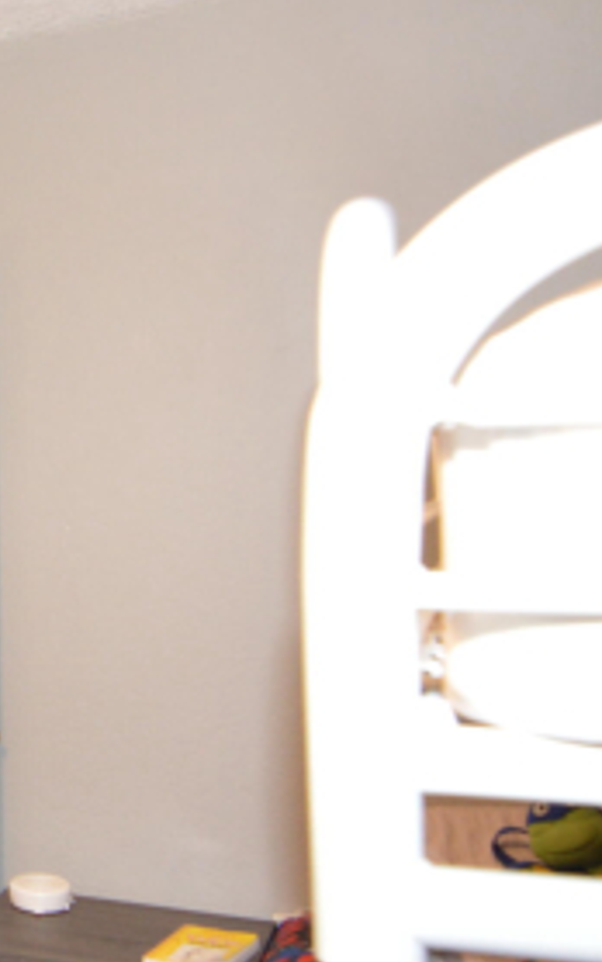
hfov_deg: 23.7
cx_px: -256
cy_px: 495
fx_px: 1190
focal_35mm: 45
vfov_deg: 44.0
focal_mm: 11
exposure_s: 1/60
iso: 800
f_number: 2.8
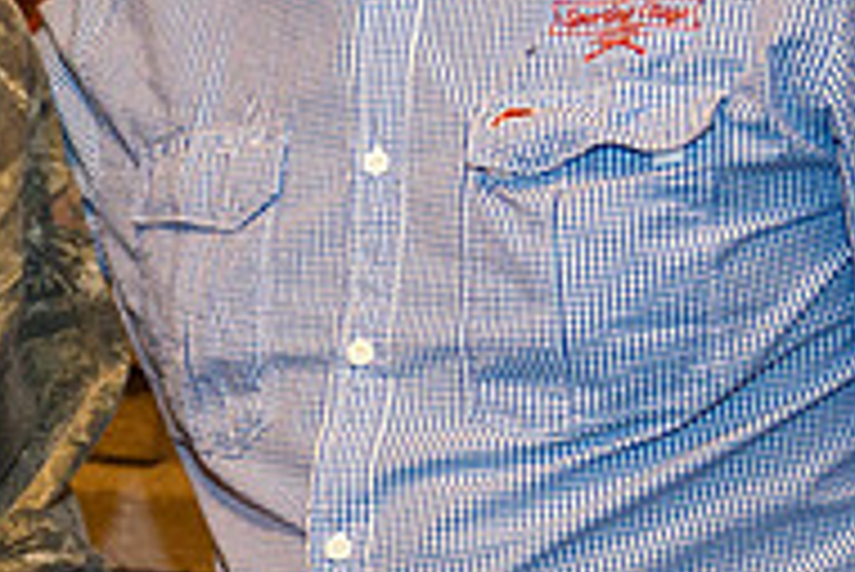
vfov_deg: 7.2
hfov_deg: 10.5
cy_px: 378
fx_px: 4563
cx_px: -162
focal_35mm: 192
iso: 1600
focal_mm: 45
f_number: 2.8
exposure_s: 1/100
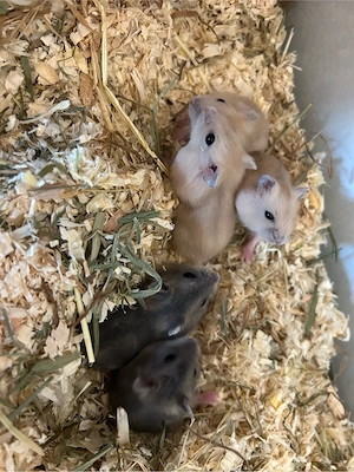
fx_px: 355
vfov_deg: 67.3
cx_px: 177
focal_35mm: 26
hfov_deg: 53.1
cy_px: 236
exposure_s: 1/33
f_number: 1.5
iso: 500
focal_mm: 5.7
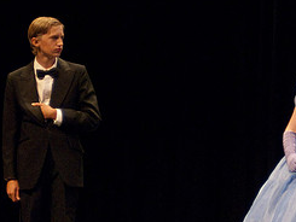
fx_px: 1463
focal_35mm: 171
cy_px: 113
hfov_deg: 11.4
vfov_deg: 8.7
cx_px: 313
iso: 1250
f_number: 2.8
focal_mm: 50
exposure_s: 1/160
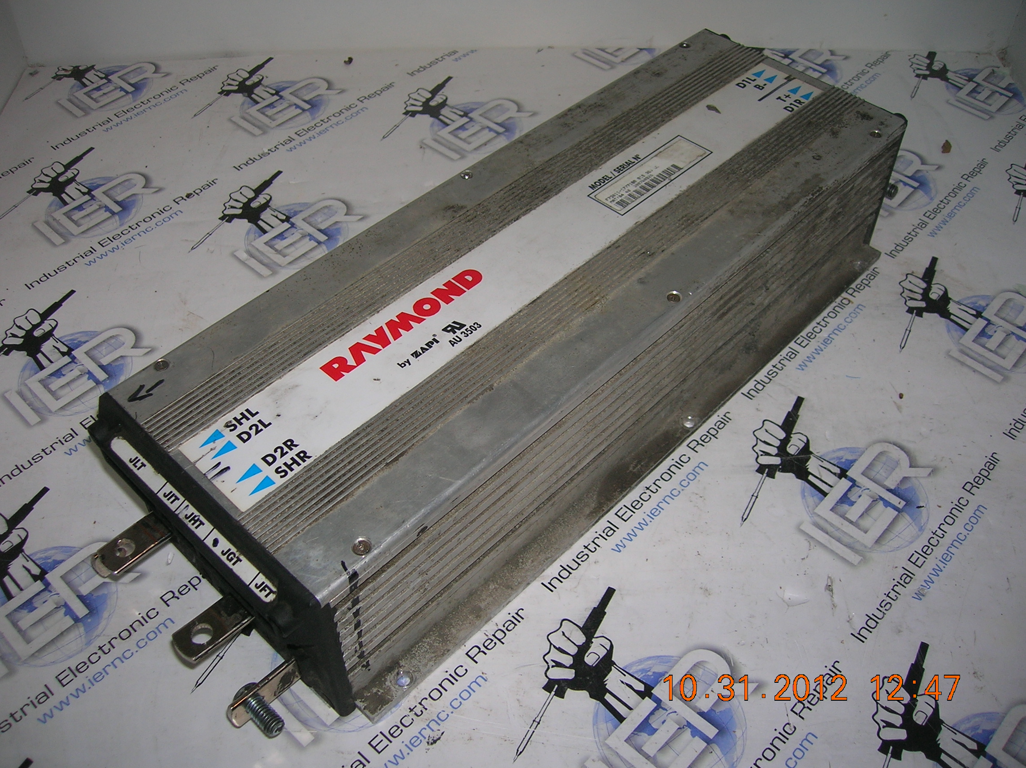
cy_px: 384
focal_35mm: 34
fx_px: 1007
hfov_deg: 54.0
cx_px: 513
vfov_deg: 41.7
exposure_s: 1/60.1
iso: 50
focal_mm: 5.7
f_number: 2.9
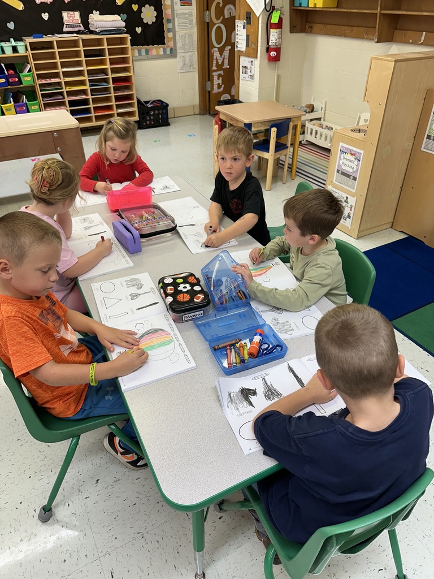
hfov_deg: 56.8
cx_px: 217
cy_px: 290
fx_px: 401
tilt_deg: -34.9
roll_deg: -0.3
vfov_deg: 71.6
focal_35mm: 24
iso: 160
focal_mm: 6.86
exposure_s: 1/120
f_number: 1.78
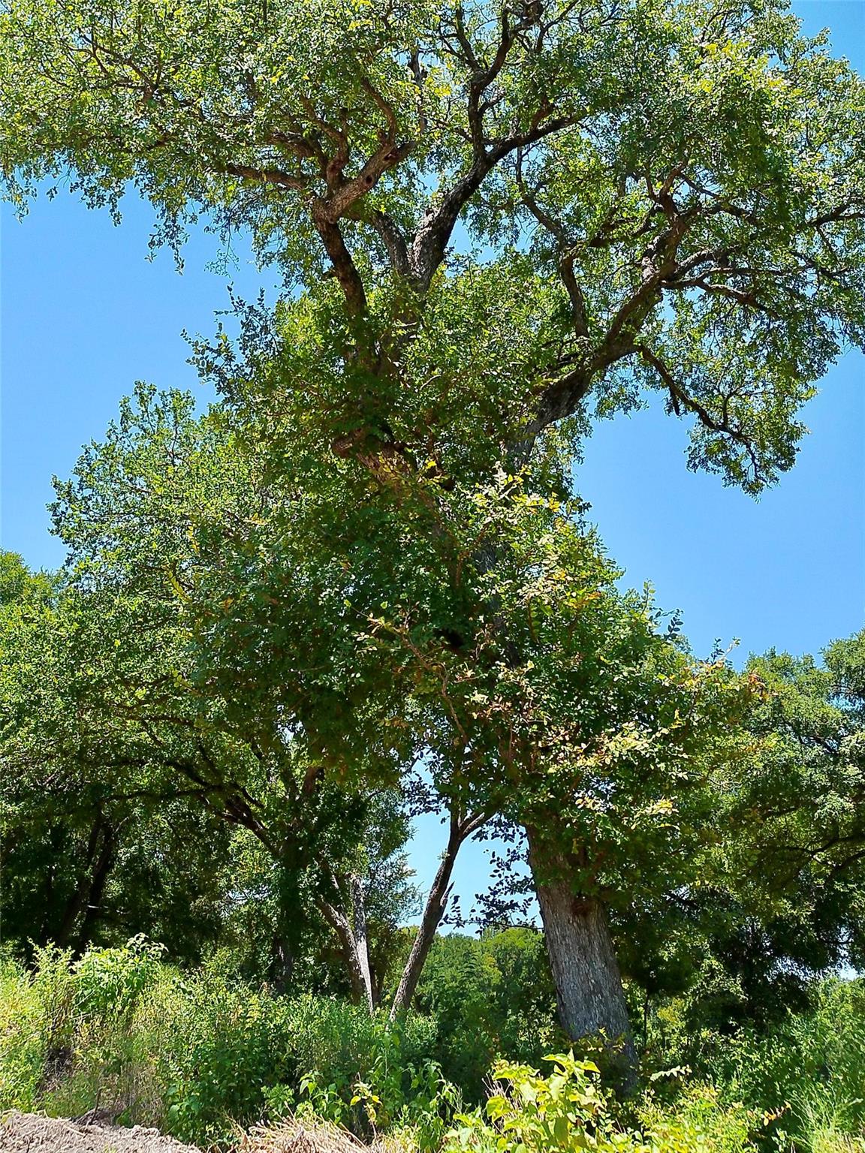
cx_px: 432
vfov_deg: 67.3
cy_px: 576
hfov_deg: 53.1
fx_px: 866
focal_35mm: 26
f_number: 2
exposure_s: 1/1117
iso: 100
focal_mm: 6.8
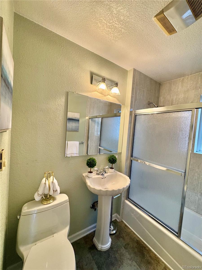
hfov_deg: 85.7
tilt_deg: -3.4
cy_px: 135
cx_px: 101
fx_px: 109
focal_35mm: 14
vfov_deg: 102.1
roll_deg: -2.3
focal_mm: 2.22
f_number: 2.2
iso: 200
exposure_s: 1/120
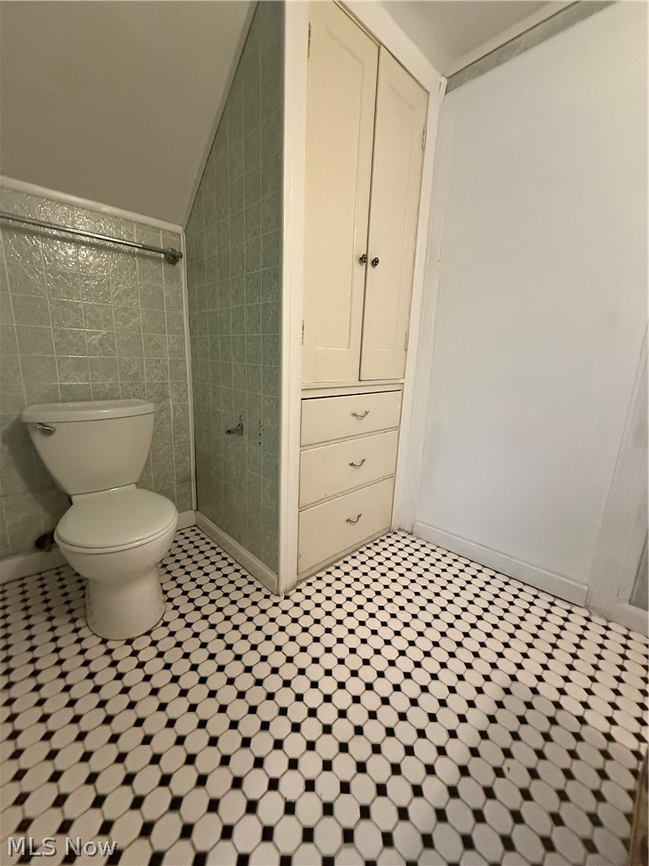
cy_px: 433
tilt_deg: -12.9
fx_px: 350
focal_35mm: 14
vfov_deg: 102.1
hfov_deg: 85.7
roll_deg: -2.0
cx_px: 324
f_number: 2.2
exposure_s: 1/60
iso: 1000
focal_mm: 2.22
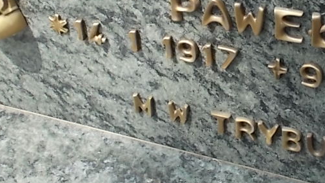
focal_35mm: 90
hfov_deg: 23.5
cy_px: -45
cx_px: 238
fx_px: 775
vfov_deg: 13.0
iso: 80
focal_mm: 4.6
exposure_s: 1/400
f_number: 3.2
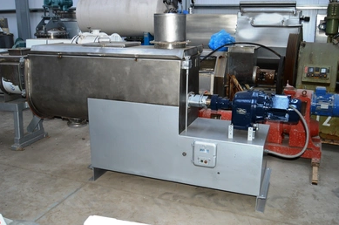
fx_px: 334
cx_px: 173
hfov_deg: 53.8
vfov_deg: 37.2
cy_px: 112
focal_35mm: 36
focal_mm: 23
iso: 500
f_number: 3.8
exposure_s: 1/60
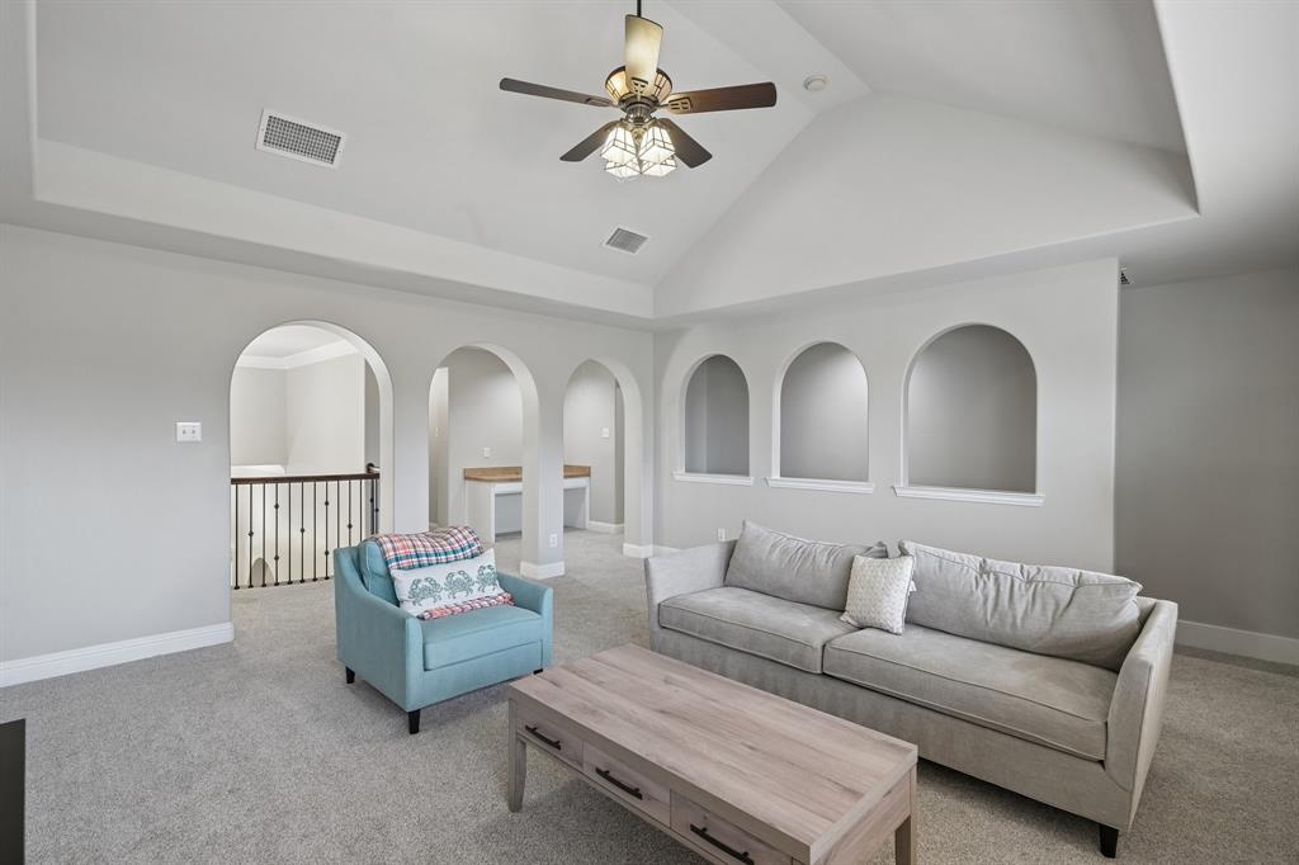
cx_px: 650
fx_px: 595
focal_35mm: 16
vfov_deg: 72.0
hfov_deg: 95.0
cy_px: 432
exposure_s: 1/10
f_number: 8
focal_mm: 16.5
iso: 400
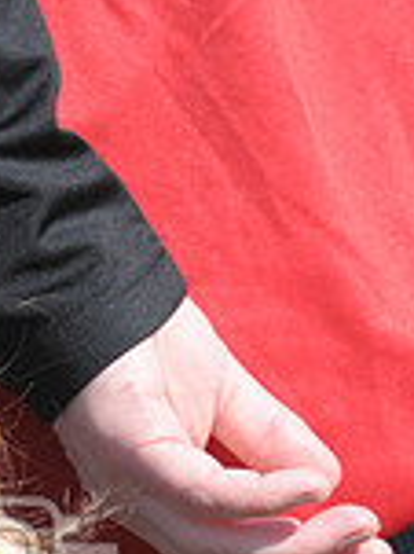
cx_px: -341
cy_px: 633
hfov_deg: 0.7
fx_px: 35339
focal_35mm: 2213
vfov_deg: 0.9
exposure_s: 1/1600
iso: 400
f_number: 4.5
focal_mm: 400
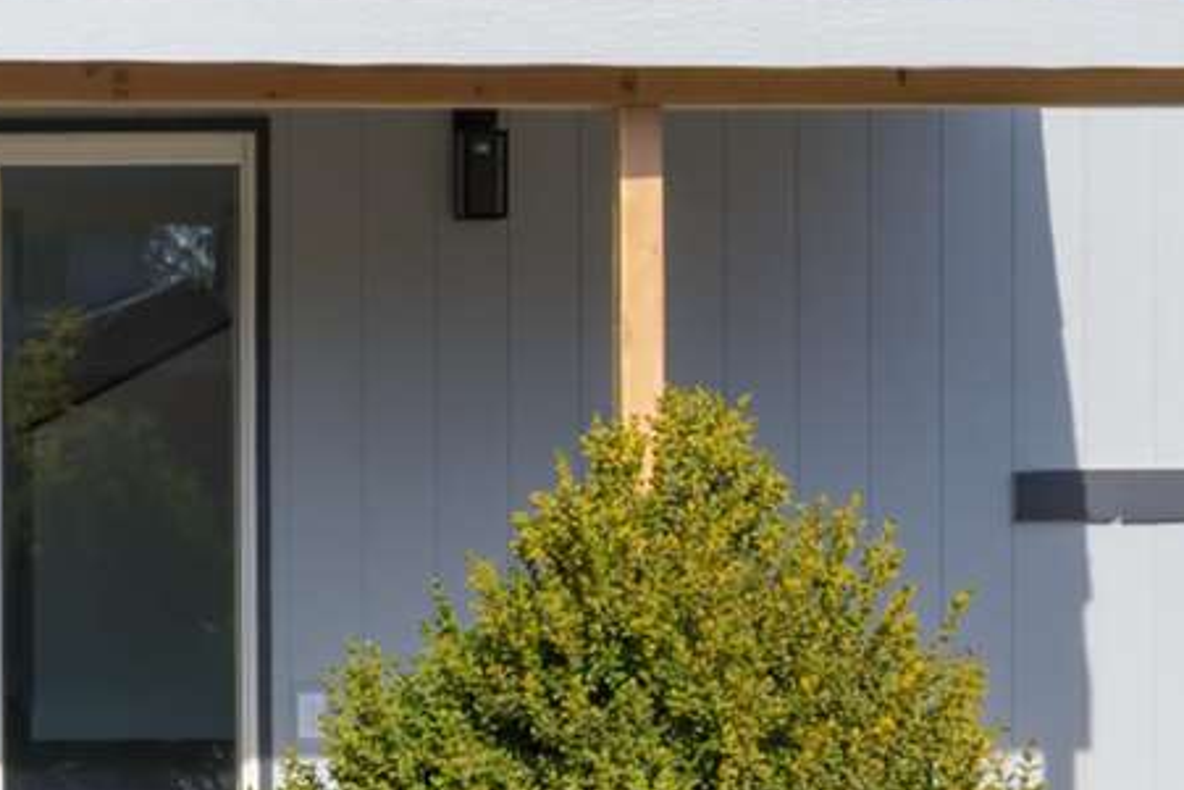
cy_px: 339
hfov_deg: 18.0
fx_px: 3586
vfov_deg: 12.6
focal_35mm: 109
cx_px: -165
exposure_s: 1/80
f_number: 8
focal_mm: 16
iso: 100
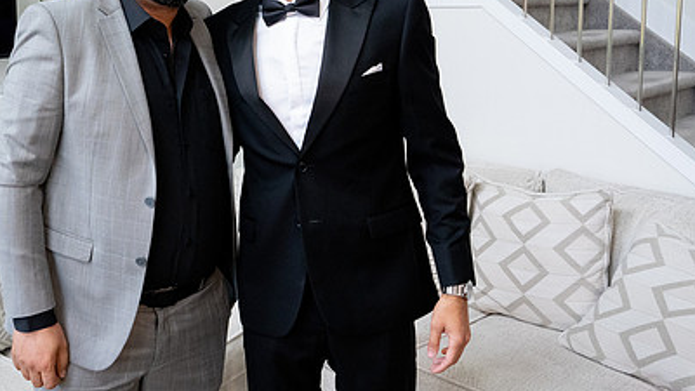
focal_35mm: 41
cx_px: 195
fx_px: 756
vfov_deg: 28.6
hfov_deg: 48.0
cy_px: 102
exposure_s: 1/160
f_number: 9
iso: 6400
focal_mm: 27
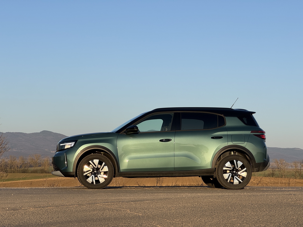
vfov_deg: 19.1
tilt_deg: +5.4
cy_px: 114
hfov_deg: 25.3
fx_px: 674
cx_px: 152
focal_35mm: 77
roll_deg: -0.1
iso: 25
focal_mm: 9
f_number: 2.8
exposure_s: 1/637
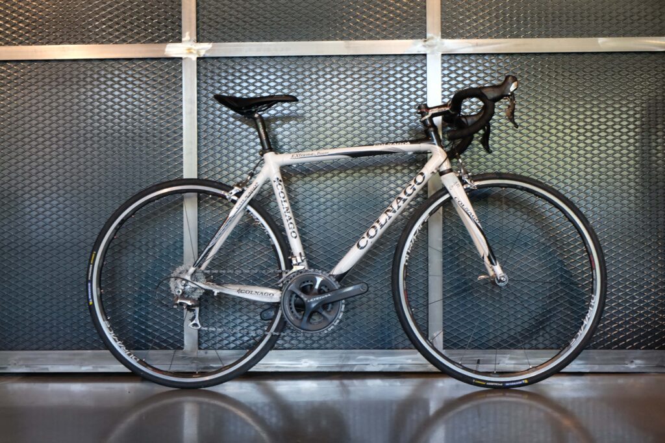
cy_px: 222
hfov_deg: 45.4
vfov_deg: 31.2
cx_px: 332
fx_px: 794
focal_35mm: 43
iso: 3200
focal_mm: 28.9
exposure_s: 1/105
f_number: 5
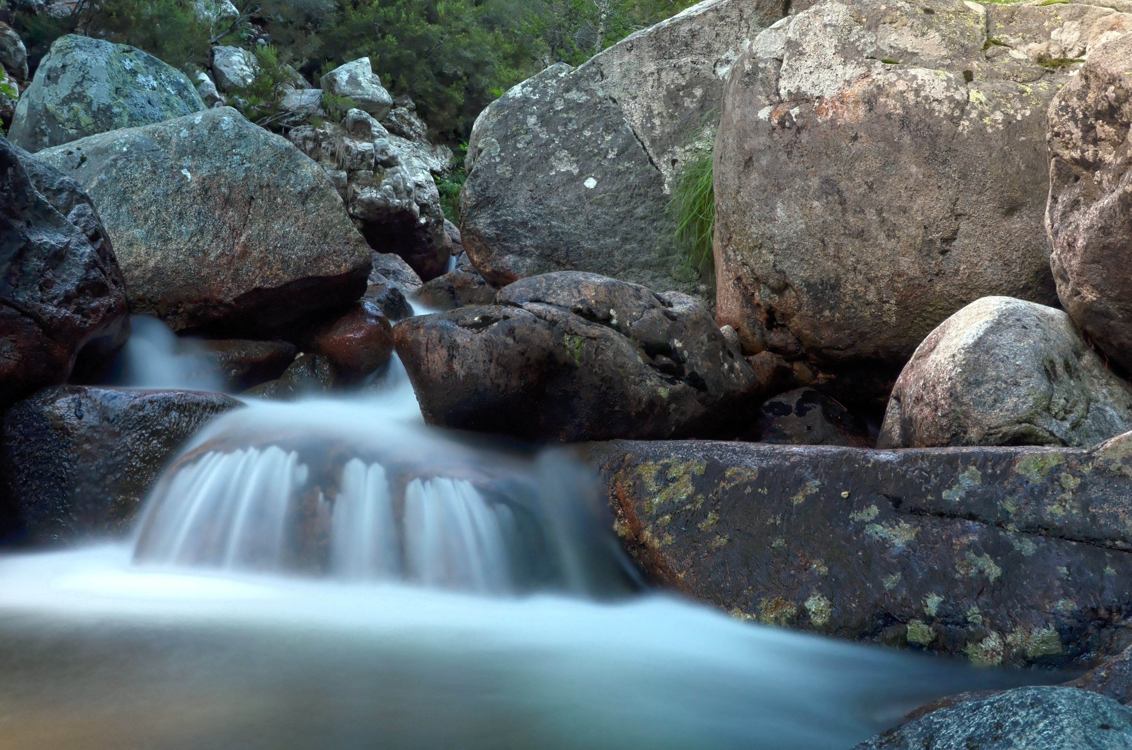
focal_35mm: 44
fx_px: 1365
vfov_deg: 30.7
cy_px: 375
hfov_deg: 45.0
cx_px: 566
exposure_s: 20
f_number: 18
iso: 160
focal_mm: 29
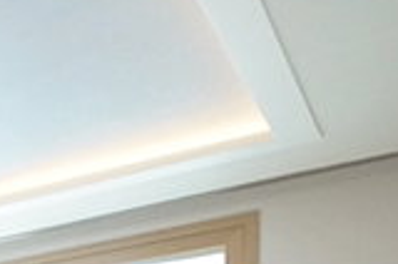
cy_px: 506
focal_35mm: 75
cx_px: -425
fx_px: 828
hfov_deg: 17.7
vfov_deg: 15.1
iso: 800
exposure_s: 1/125
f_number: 4
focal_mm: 10
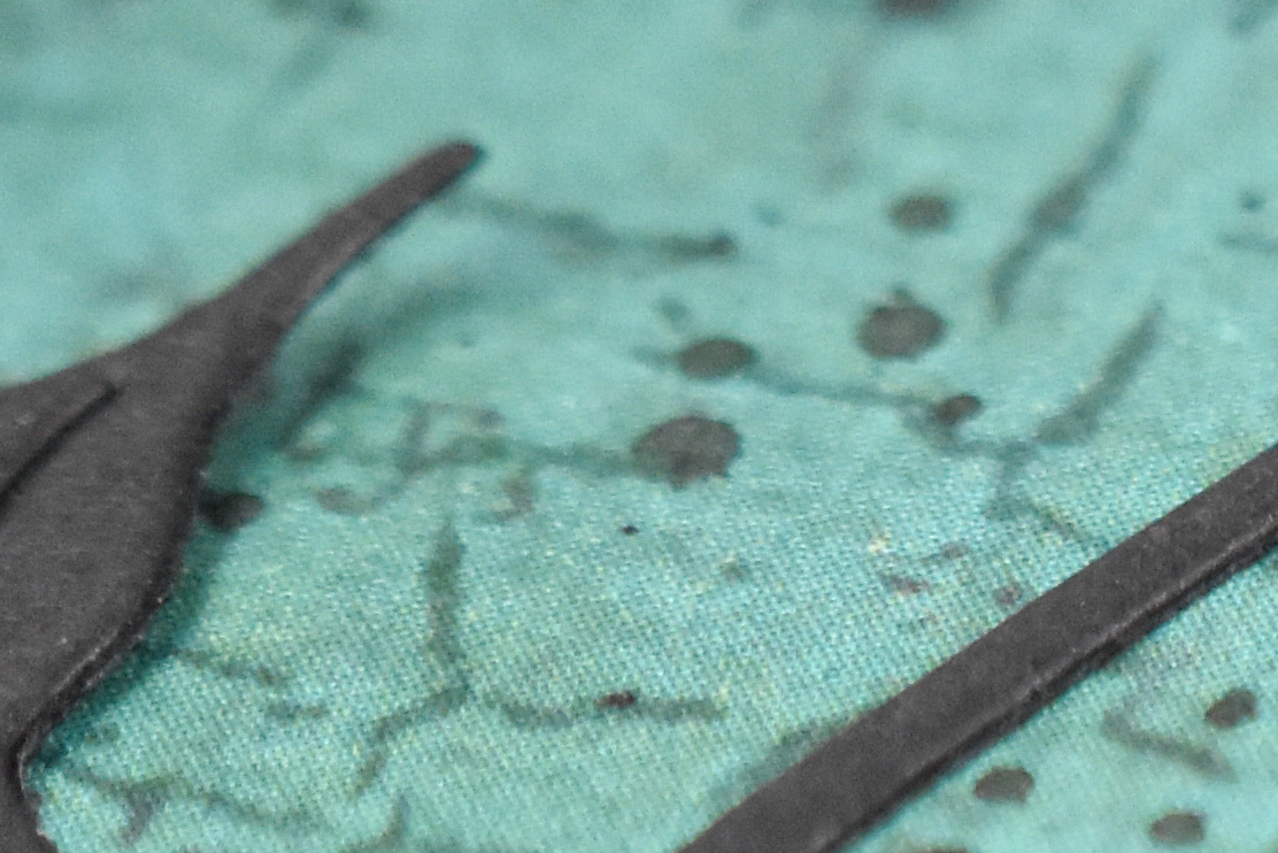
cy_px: -206
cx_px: 2828
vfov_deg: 2.0
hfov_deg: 3.0
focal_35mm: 688
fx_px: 24418
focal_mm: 85
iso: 1600
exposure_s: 1/4000
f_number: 3.8
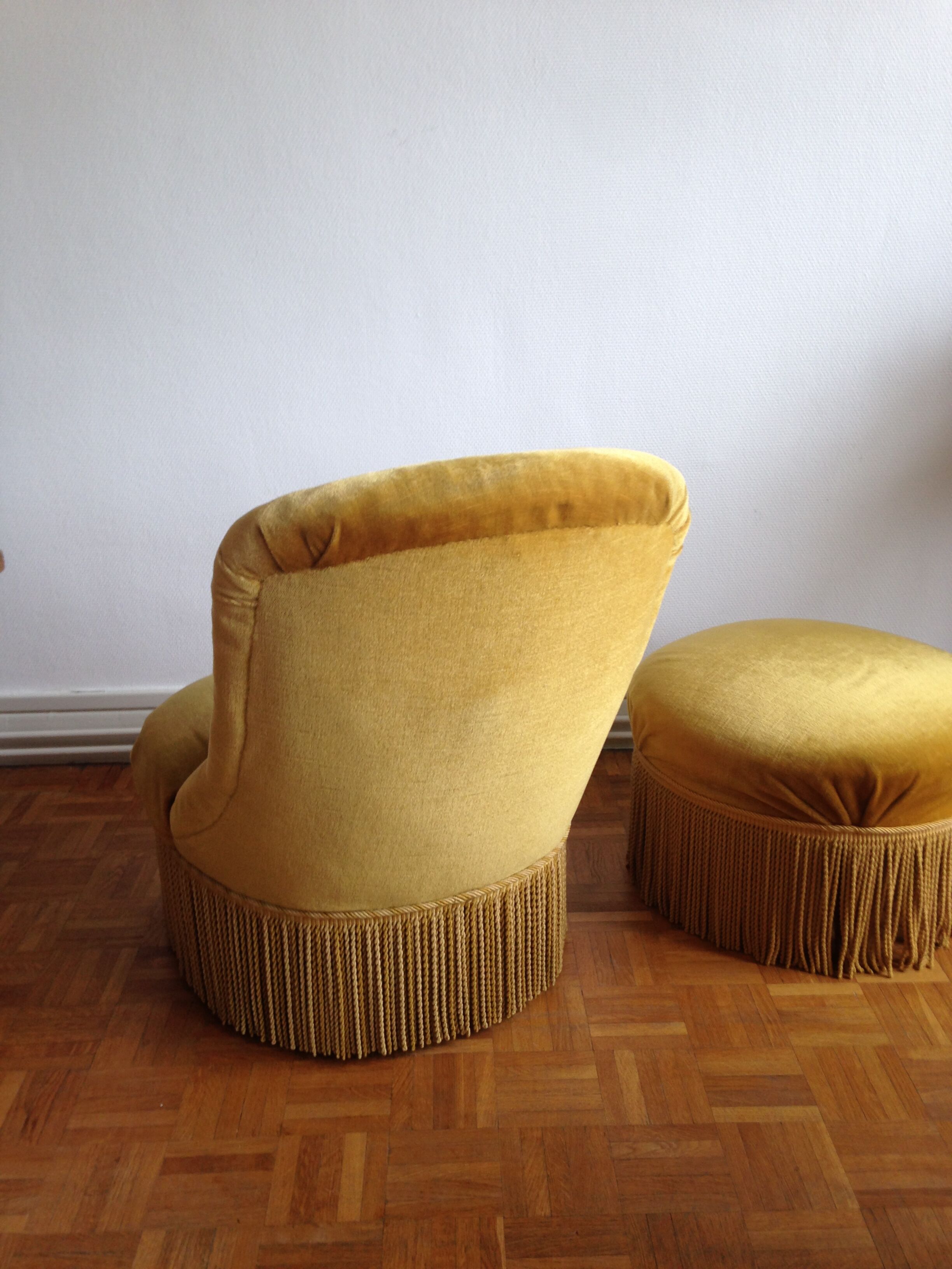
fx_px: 1210
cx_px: 476
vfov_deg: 55.4
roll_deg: +0.8
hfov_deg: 42.9
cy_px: 634
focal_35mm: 33
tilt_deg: -20.9
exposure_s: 1/20
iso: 50
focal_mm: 4.12
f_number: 2.4
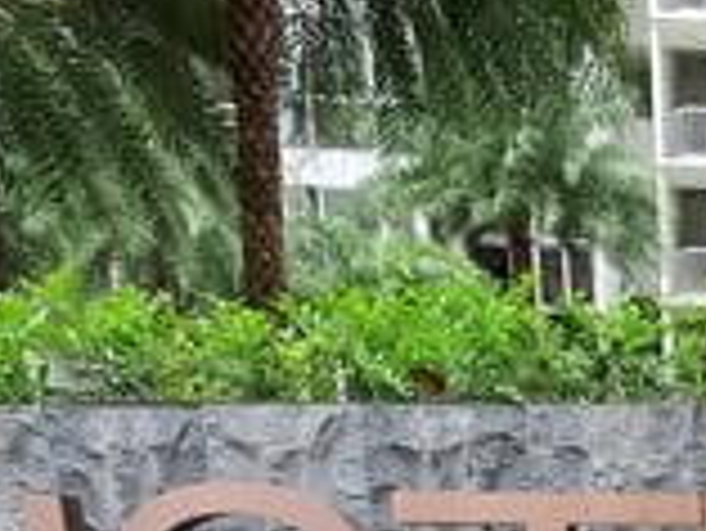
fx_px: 1082
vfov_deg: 20.3
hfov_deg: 29.3
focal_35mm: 53
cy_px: 936
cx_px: 913
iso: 50
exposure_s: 1/100
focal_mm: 1.8
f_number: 2.2
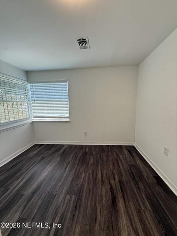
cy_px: 118
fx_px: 95
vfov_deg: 102.1
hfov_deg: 85.7
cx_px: 88
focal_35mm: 14
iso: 100
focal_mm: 2.22
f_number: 2.2
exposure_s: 1/120
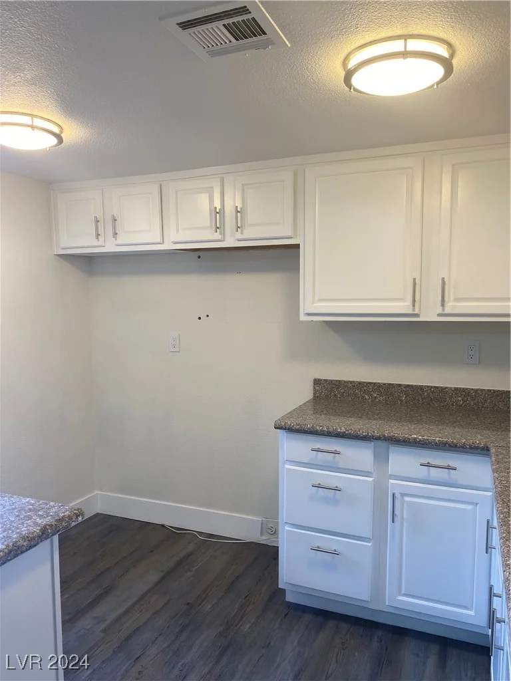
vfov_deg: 67.3
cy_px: 340
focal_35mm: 26
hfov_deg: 53.1
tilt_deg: -4.9
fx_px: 512
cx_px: 256
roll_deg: +0.2
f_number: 1.8
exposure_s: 1/120
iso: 80
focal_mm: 4.25
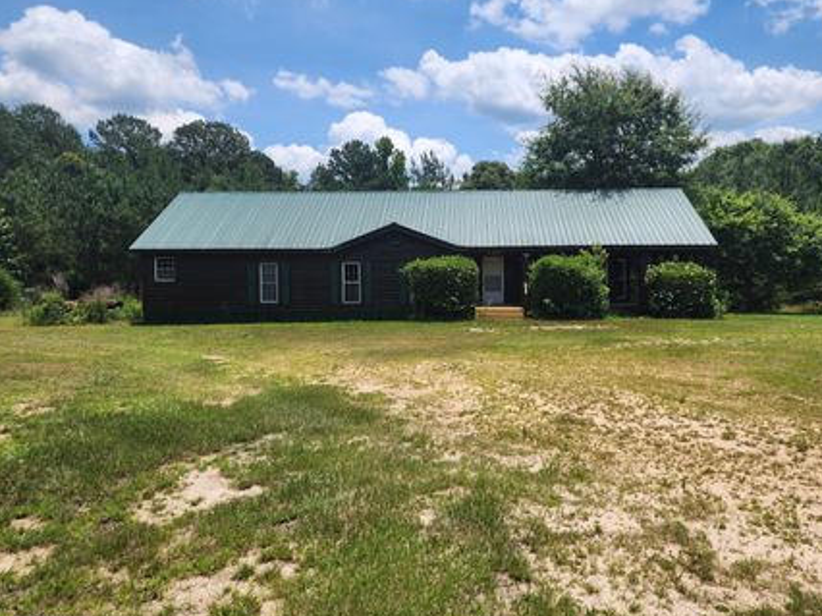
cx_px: 465
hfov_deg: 65.1
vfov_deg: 51.3
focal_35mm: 27
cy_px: 293
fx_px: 641
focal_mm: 6.4
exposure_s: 1/1465
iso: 12
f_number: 1.8
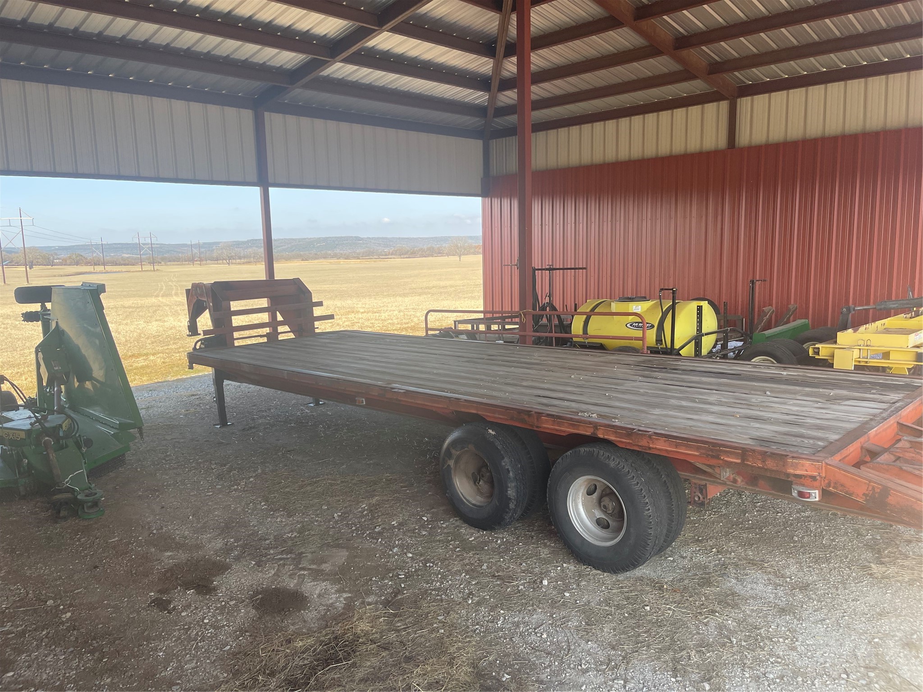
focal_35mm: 25
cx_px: 462
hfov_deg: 69.4
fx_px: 667
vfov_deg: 54.9
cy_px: 346
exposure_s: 1/765
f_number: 1.6
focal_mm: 5.1
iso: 32
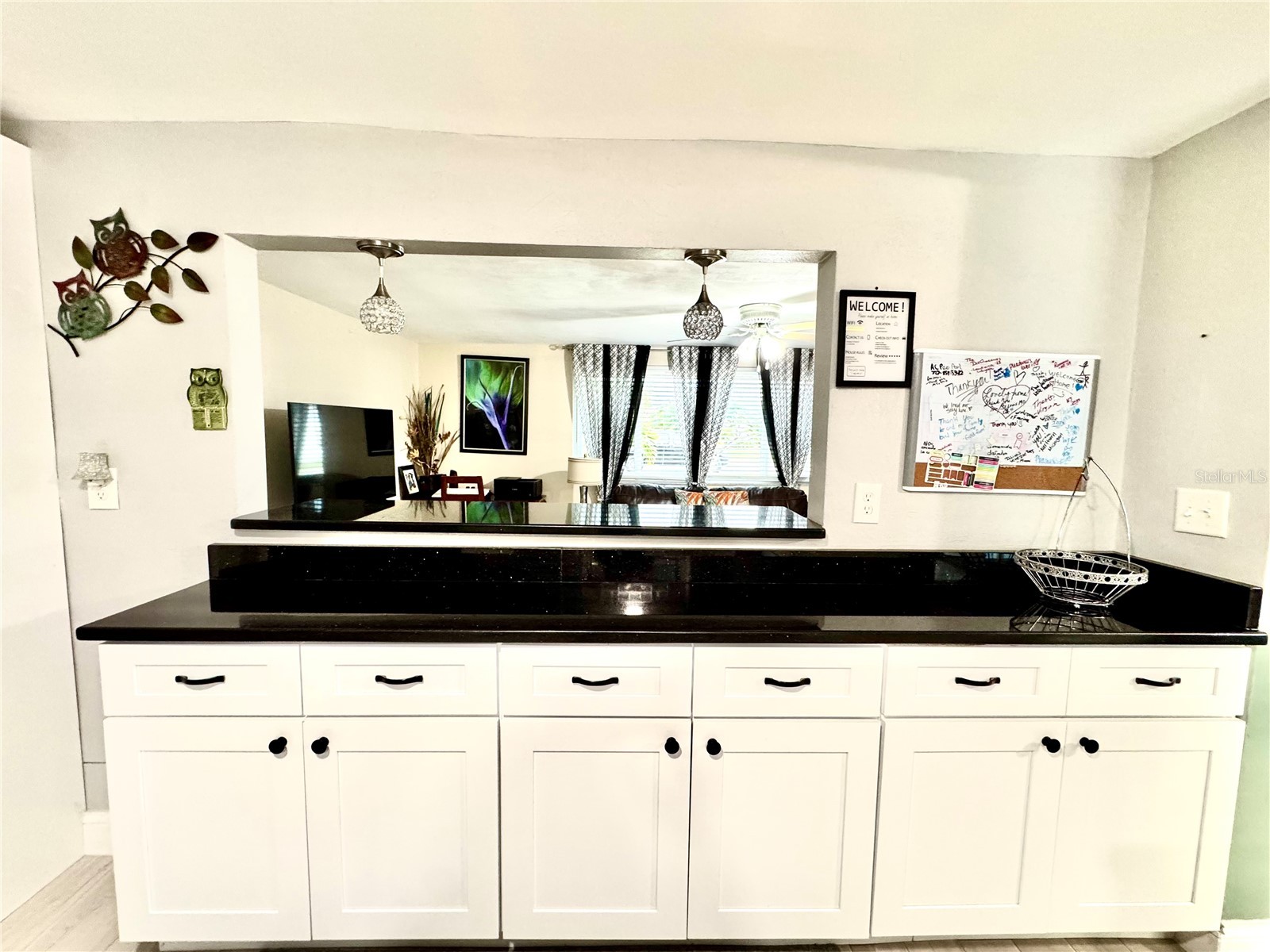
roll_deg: -1.3
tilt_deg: -5.6
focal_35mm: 14
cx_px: 635
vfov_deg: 85.7
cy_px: 476
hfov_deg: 102.1
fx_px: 514
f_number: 2.2
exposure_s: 1/60
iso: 320
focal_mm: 2.22
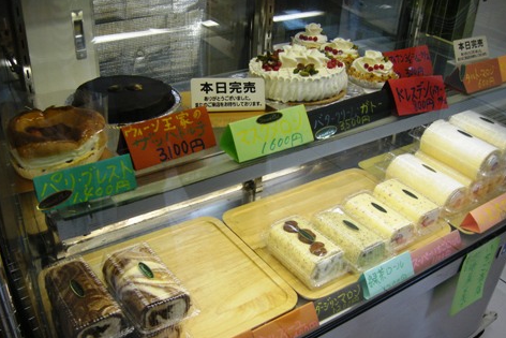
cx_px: 254
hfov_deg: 51.9
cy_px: 189
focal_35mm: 37
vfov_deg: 35.9
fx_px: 520
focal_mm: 7.5
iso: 158
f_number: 2.7
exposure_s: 1/60
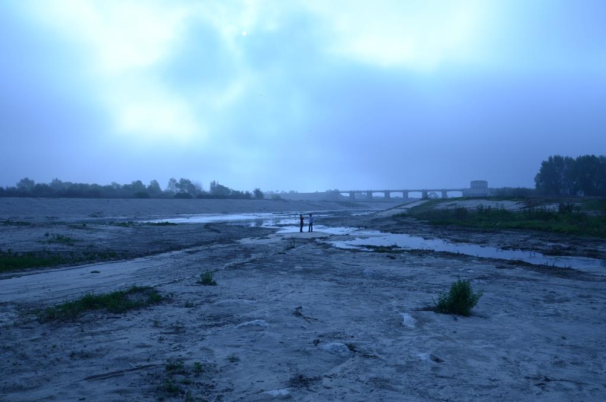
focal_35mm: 27
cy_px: 201
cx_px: 303
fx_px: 454
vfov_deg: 47.7
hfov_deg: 67.5
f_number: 8
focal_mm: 18
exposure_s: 1/250
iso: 100
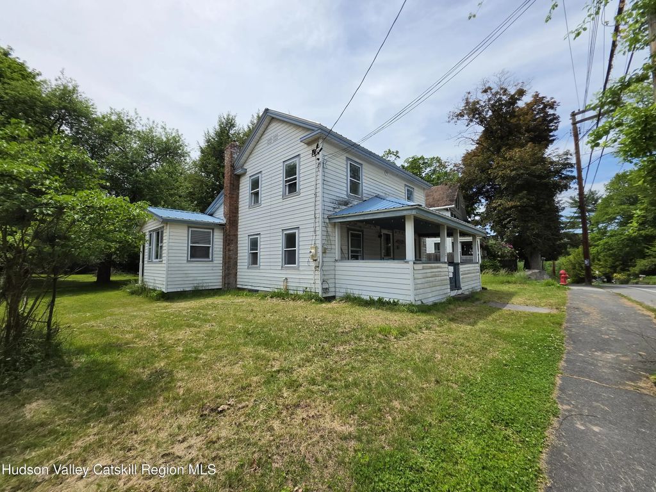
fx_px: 246
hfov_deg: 106.2
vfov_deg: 89.9
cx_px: 328
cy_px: 246
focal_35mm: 13
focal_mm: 2.2
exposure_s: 1/2346
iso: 32
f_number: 1.9
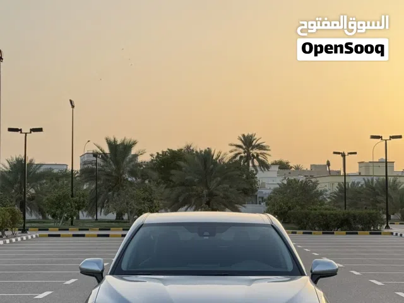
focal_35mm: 48
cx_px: 202
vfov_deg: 30.3
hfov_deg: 39.7
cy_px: 152
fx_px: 560
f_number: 1.78
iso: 80
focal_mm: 6.76
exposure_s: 1/516
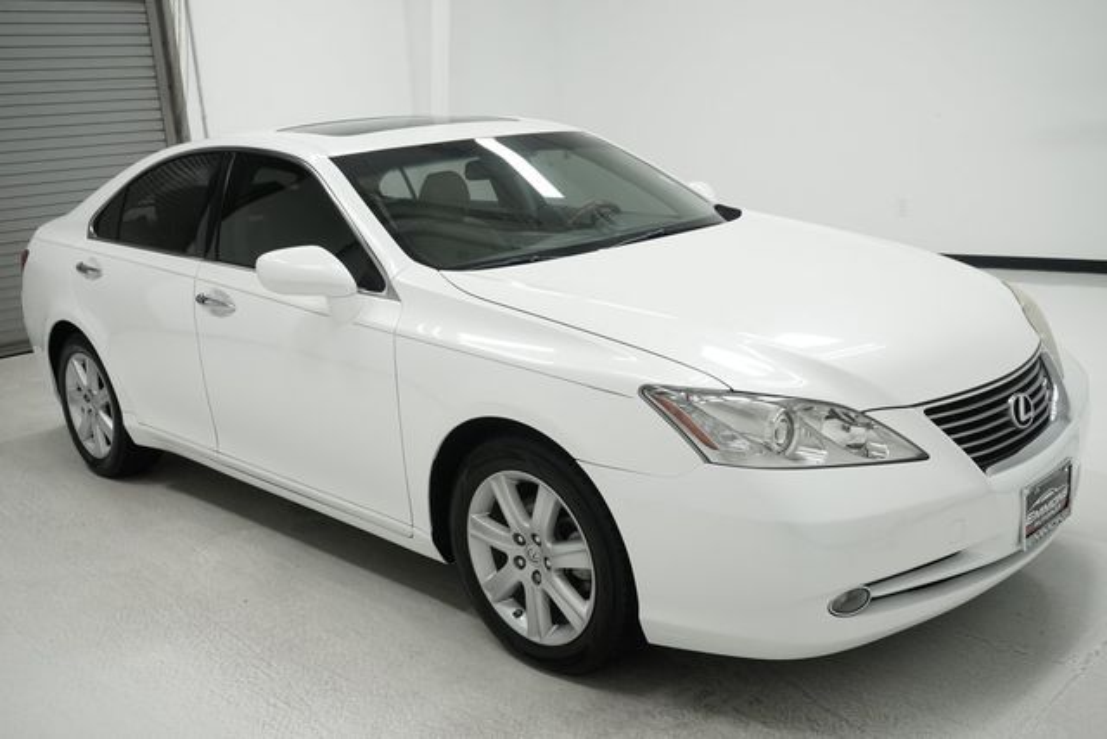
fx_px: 1046
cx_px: 554
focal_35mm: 34
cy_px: 370
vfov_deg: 38.9
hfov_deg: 55.8
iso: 500
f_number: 5.6
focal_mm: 23
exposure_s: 1/200
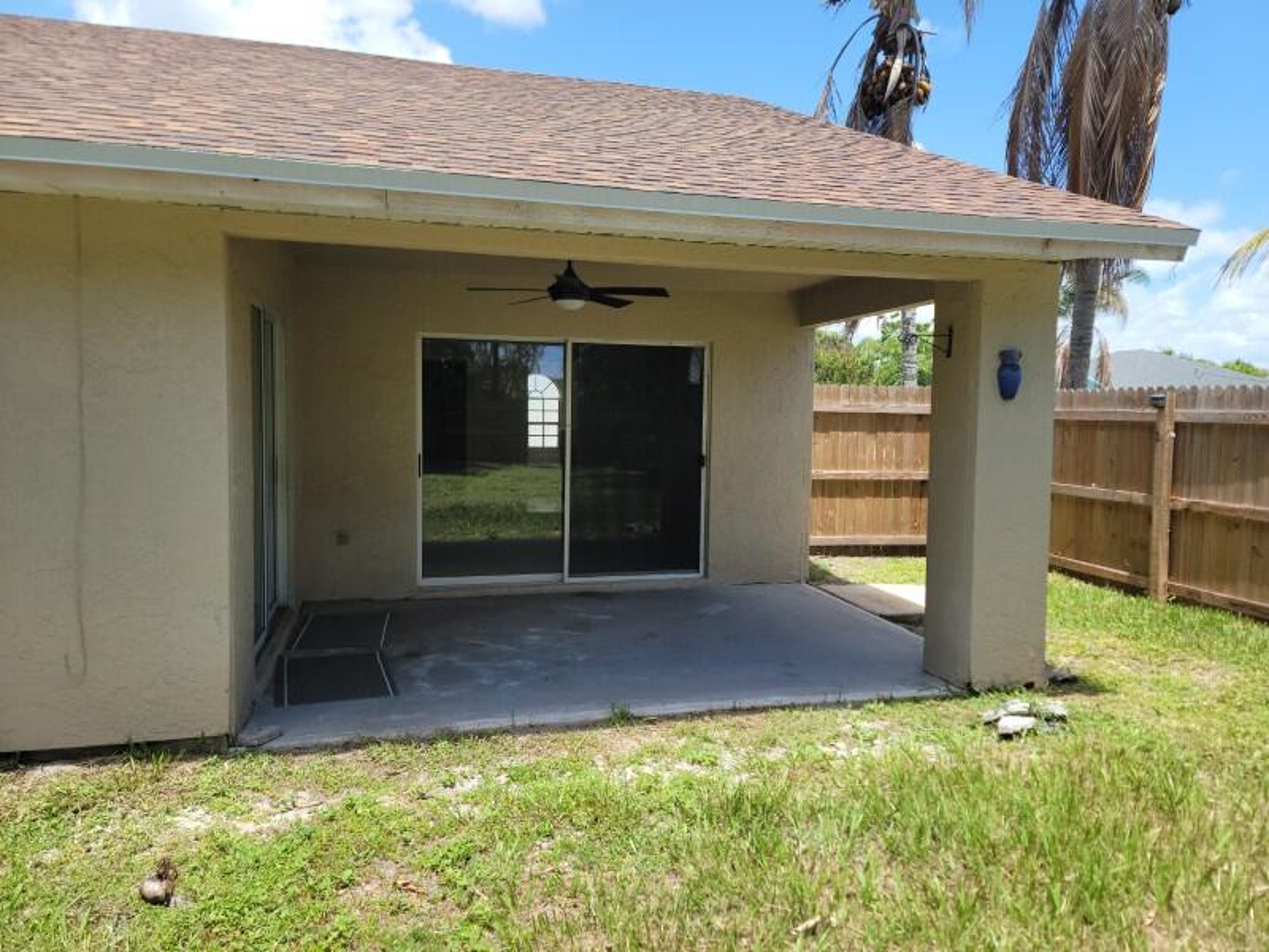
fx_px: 916
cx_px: 634
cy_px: 476
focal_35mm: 25
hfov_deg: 69.4
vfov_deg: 54.9
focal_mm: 7
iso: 20
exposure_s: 1/505
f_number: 1.8
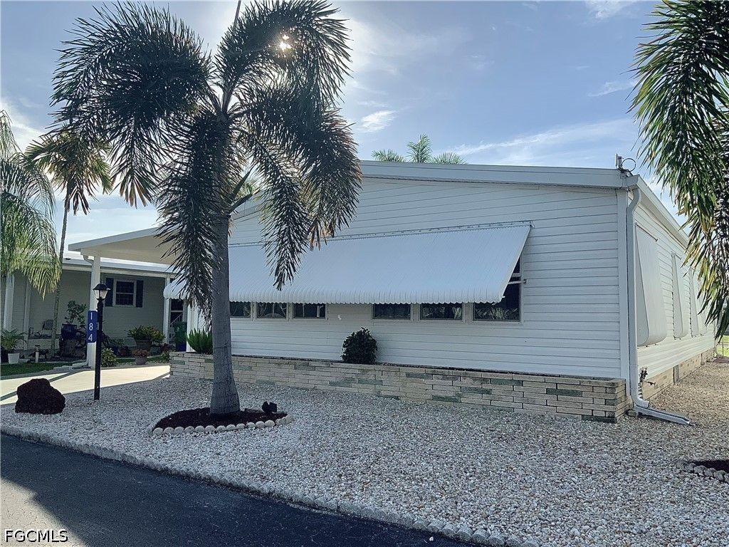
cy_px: 274
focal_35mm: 29
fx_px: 611
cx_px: 364
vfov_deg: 48.2
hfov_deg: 61.7
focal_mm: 3
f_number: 1.8
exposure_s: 1/1577
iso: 16
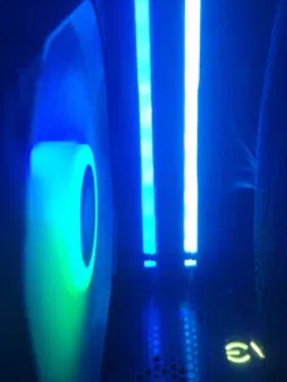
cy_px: 111
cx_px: 159
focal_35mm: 37
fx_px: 409
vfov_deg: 48.8
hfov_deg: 38.6
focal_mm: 5.4
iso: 250
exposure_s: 1/50
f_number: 1.8
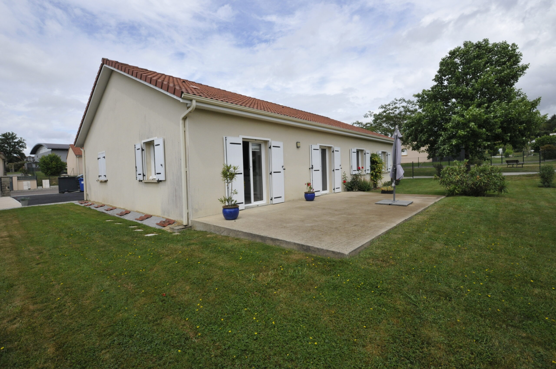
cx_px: 278
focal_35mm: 16
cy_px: 184
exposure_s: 1/640
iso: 800
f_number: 13
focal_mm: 10.5
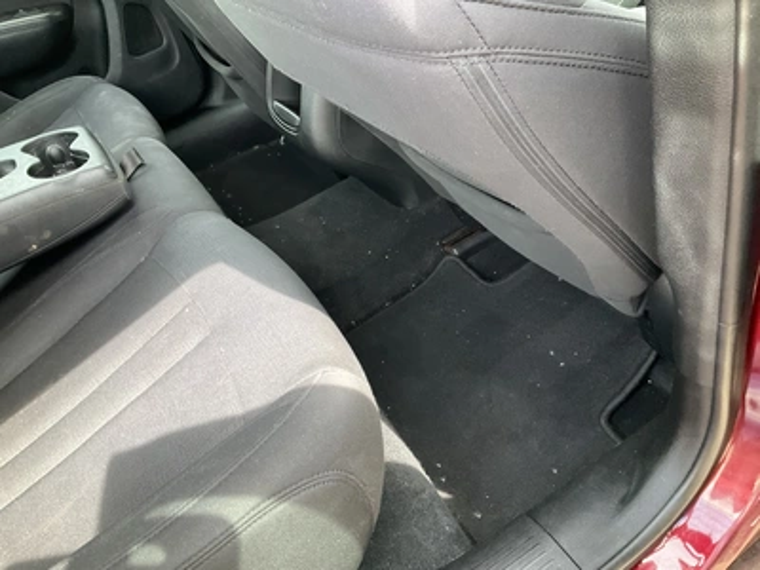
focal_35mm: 29
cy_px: 285
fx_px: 637
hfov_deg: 61.7
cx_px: 380
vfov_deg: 48.2
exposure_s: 1/122
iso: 64
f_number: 1.8
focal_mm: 3
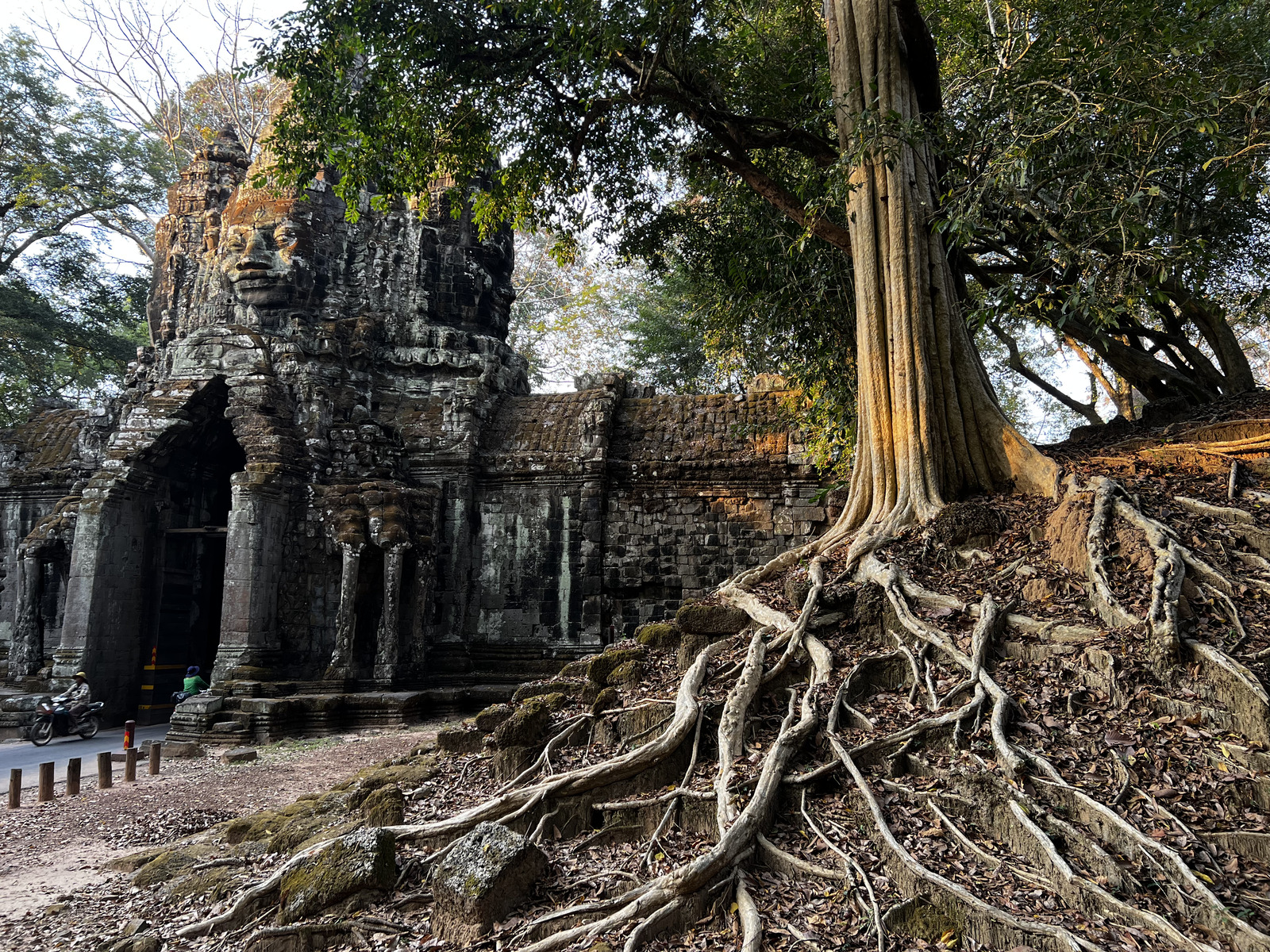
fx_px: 954
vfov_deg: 53.1
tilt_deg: +9.4
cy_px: 476
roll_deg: +0.3
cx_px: 635
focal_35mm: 26
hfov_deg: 67.3
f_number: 1.5
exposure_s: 1/121
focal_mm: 5.7
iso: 64
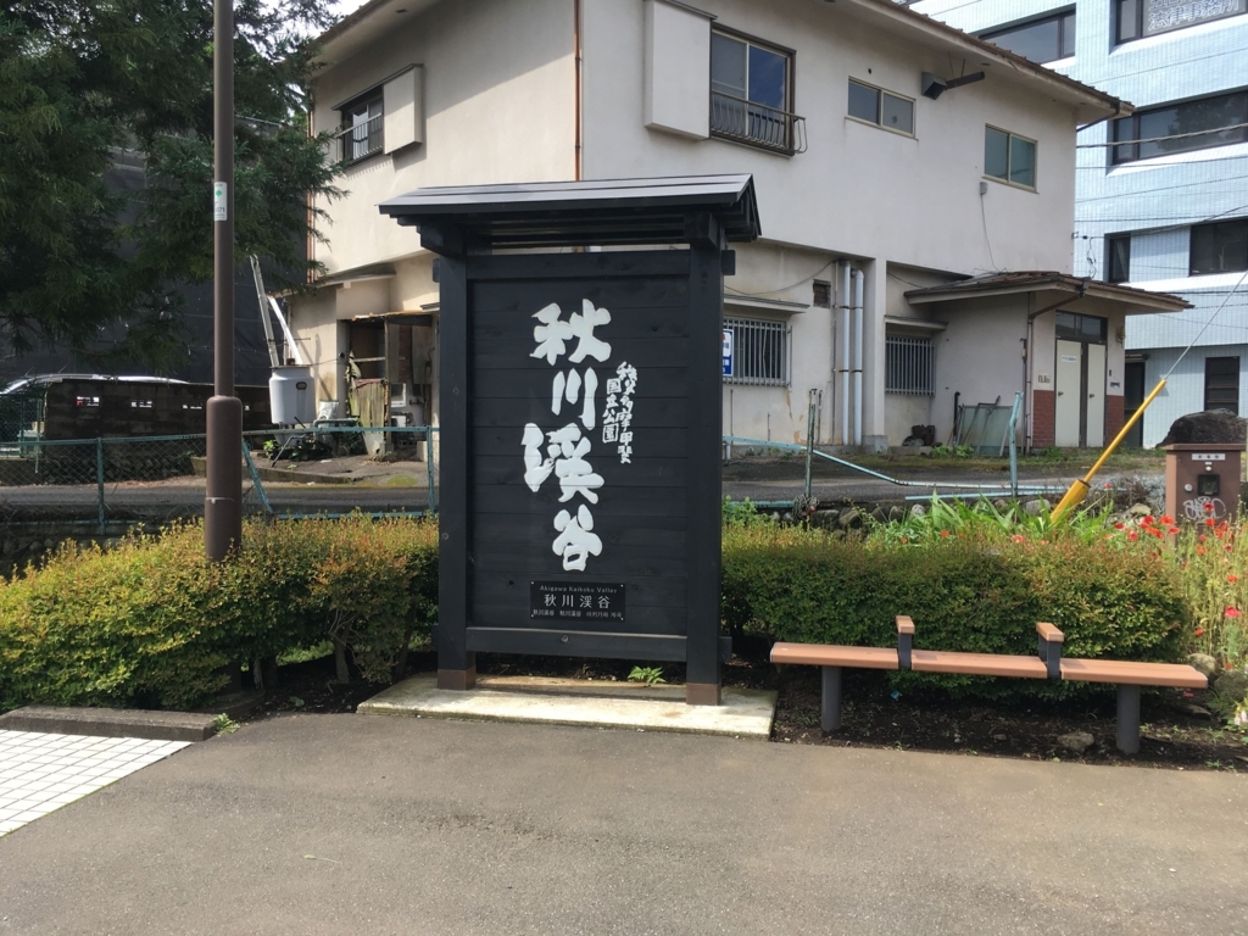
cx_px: 624
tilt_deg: -2.5
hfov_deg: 61.7
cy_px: 468
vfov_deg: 48.2
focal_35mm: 29
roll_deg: -1.2
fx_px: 1046
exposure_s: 1/574
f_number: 2.2
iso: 25
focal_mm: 4.15
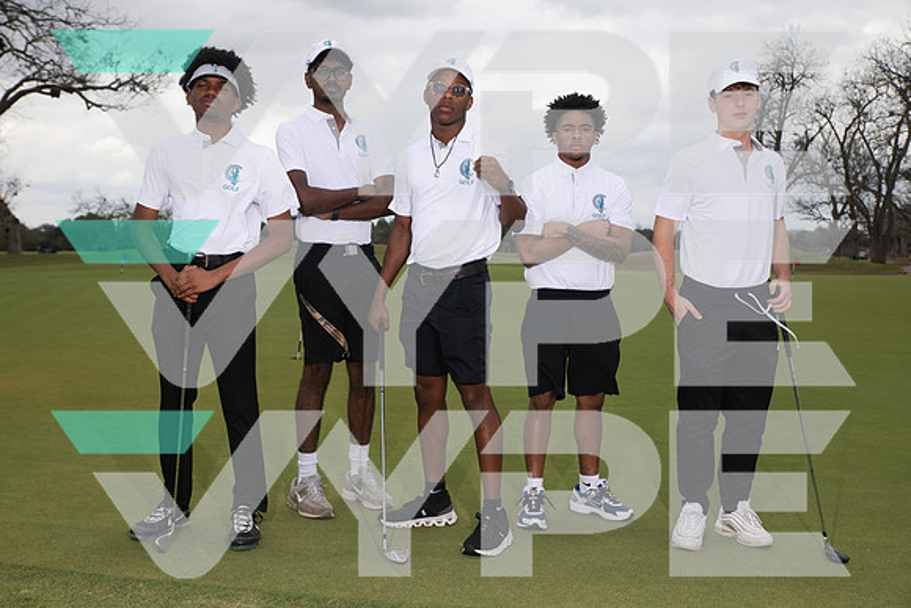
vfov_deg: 29.3
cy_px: 304
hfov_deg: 42.7
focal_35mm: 46
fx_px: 1164
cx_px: 456
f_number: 6.3
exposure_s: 1/320
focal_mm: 46
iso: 80
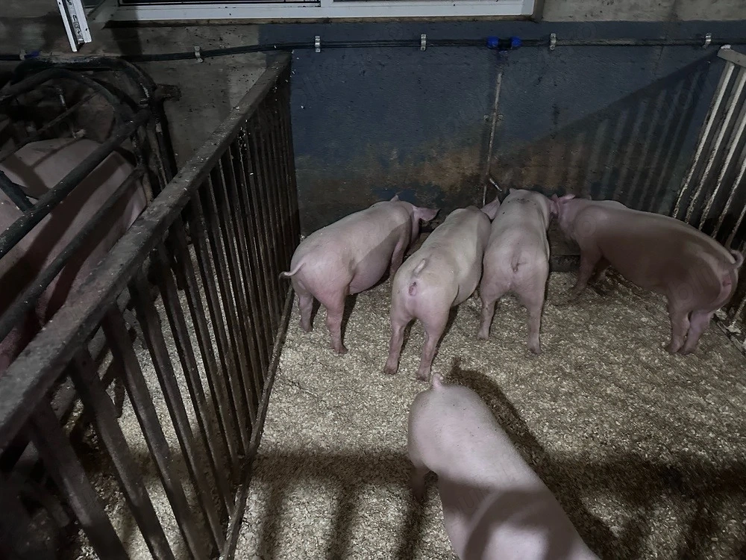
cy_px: 280
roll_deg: +2.3
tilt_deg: -31.8
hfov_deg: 71.6
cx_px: 373
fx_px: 517
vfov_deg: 56.8
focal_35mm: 24
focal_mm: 6.86
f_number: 1.78
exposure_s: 1/30
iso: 1250
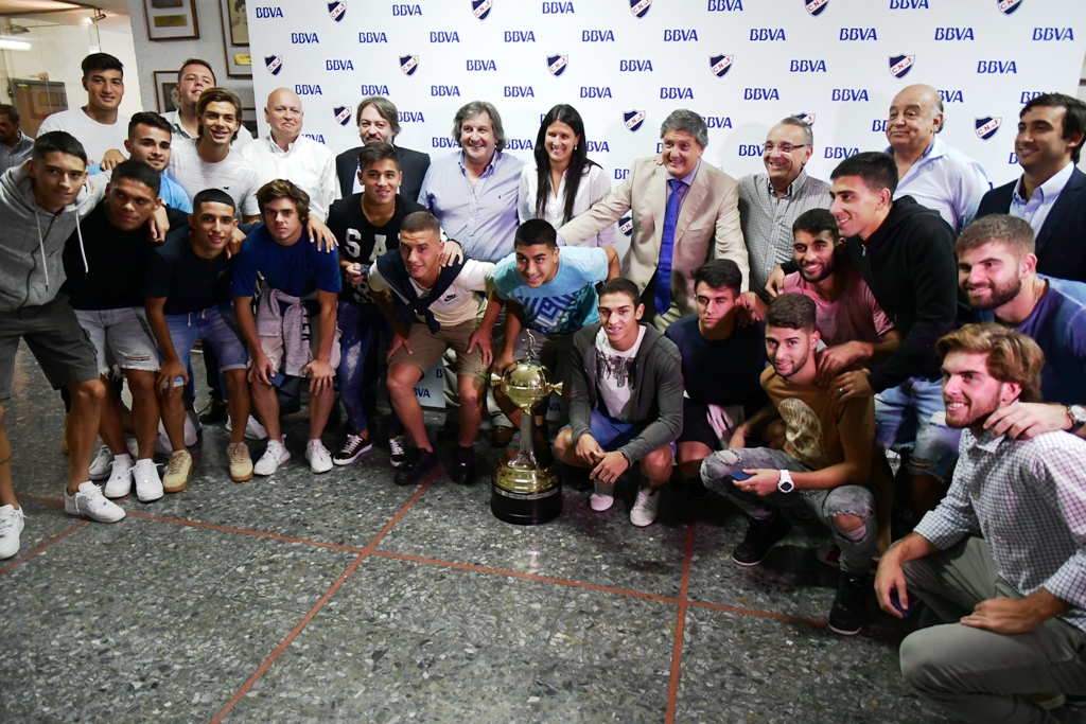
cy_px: 362
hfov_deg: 73.7
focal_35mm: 24
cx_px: 543
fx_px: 724
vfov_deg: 53.1
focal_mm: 16
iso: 3200
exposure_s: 1/100
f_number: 3.2
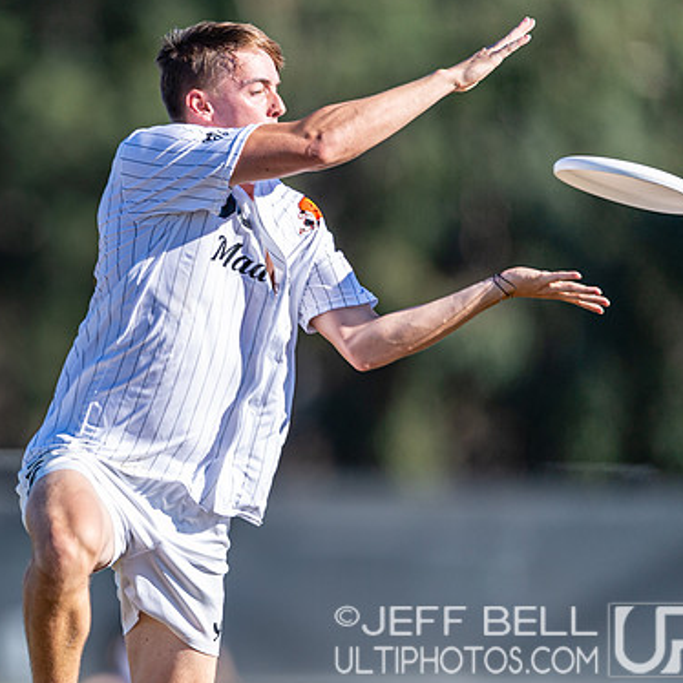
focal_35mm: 685
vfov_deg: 2.6
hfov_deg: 2.6
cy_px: 342
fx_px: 15291
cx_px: 55
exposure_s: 1/1600
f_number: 2.8
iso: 100
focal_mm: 400
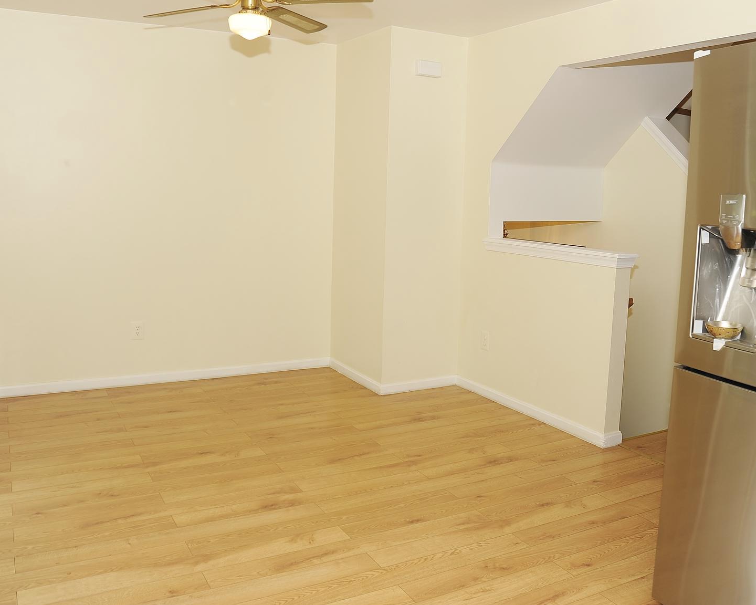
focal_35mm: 32
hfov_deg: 55.7
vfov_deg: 45.6
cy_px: 256
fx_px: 716
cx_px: 386
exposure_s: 1/60
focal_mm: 24
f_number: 5
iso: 200
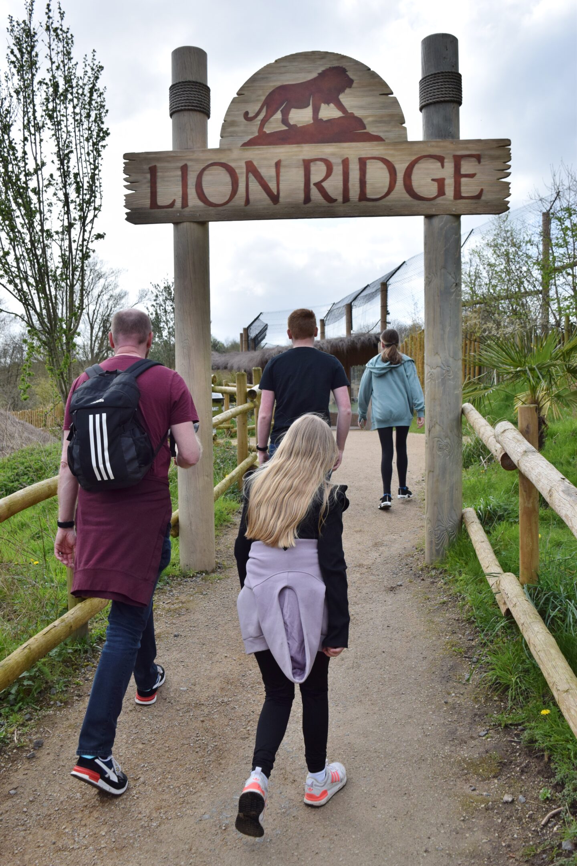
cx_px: 288
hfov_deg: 40.0
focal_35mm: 33
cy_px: 433
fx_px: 793
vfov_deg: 57.2
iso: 400
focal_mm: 22
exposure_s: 1/1600
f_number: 6.3
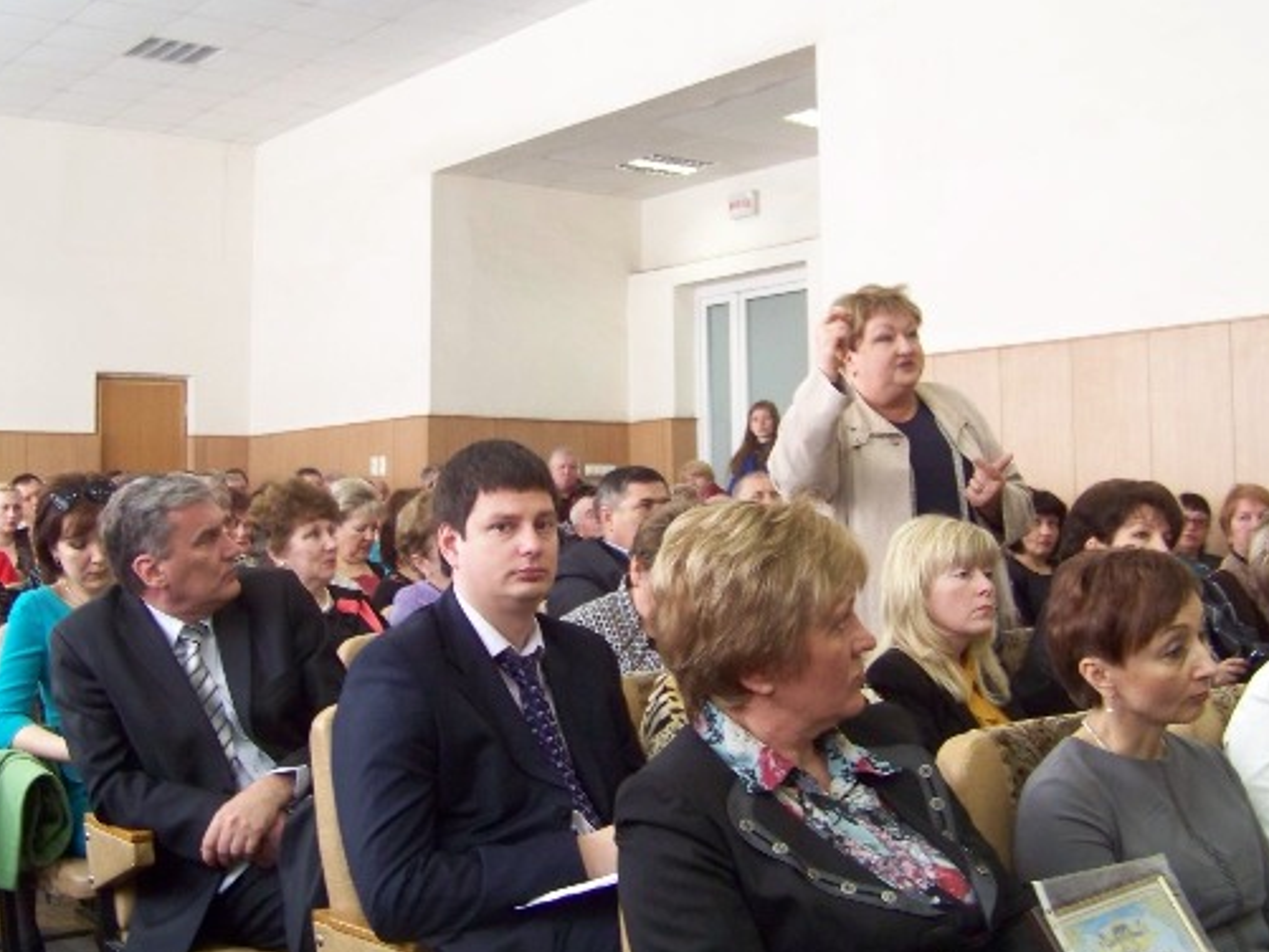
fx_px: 1687
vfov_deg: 31.5
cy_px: 443
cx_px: 694
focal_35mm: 46
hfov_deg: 41.2
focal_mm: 5.85
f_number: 2.8
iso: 245
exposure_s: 1/30
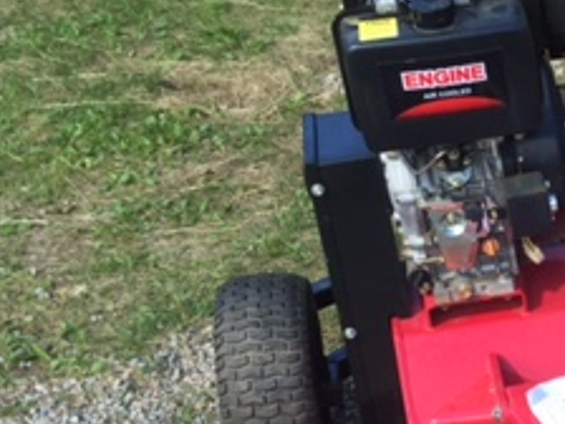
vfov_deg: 17.6
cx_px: 769
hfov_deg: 21.0
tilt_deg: -32.8
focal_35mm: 83
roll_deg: -0.9
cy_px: 363
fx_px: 1355
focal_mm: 4.15
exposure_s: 1/271
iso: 32
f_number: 2.2
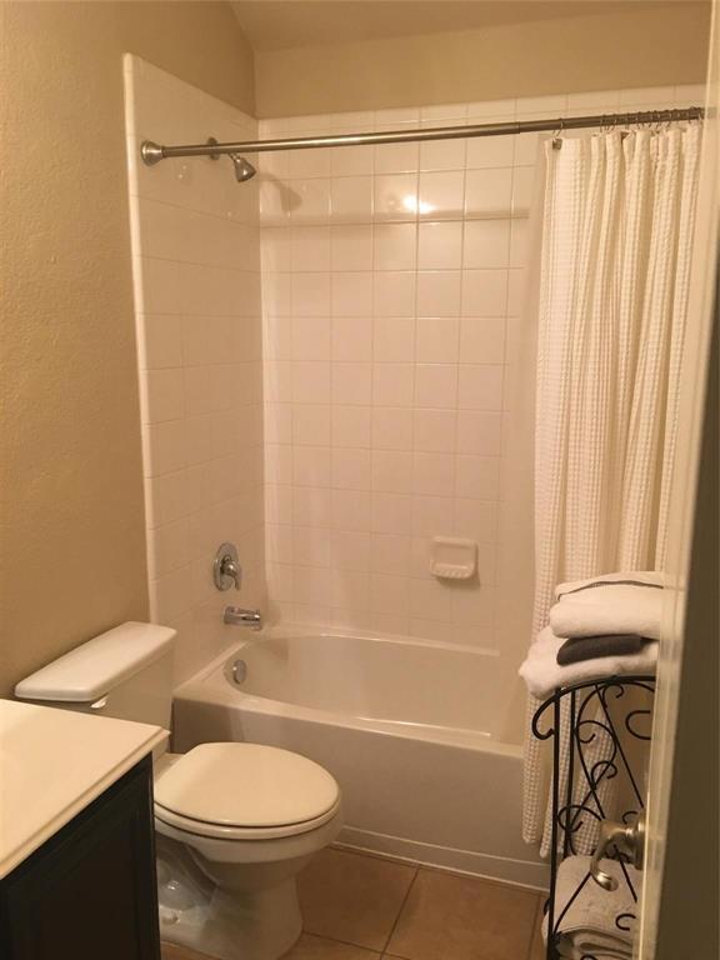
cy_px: 480
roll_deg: -0.4
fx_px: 804
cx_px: 360
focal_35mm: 29
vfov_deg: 61.7
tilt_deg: -9.8
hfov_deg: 48.2
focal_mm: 4.15
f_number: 2.2
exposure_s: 1/15
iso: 50
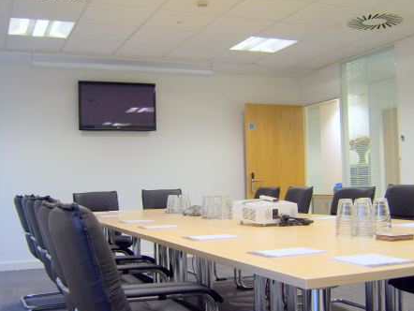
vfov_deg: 32.9
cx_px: 222
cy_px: 175
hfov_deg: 42.9
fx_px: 527
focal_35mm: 44
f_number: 2.8
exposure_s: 1/30
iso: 50
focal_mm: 7.8
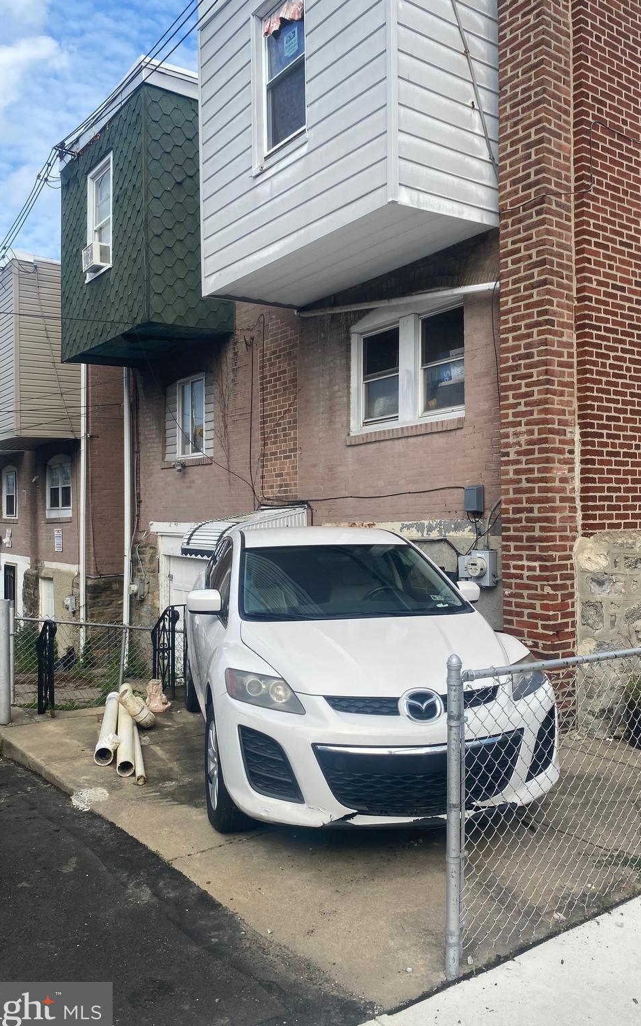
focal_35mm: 28
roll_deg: +0.6
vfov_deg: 66.5
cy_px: 516
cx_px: 334
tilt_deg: +2.5
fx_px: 783
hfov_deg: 44.5
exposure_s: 1/1927
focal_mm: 4.25
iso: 32
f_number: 1.8
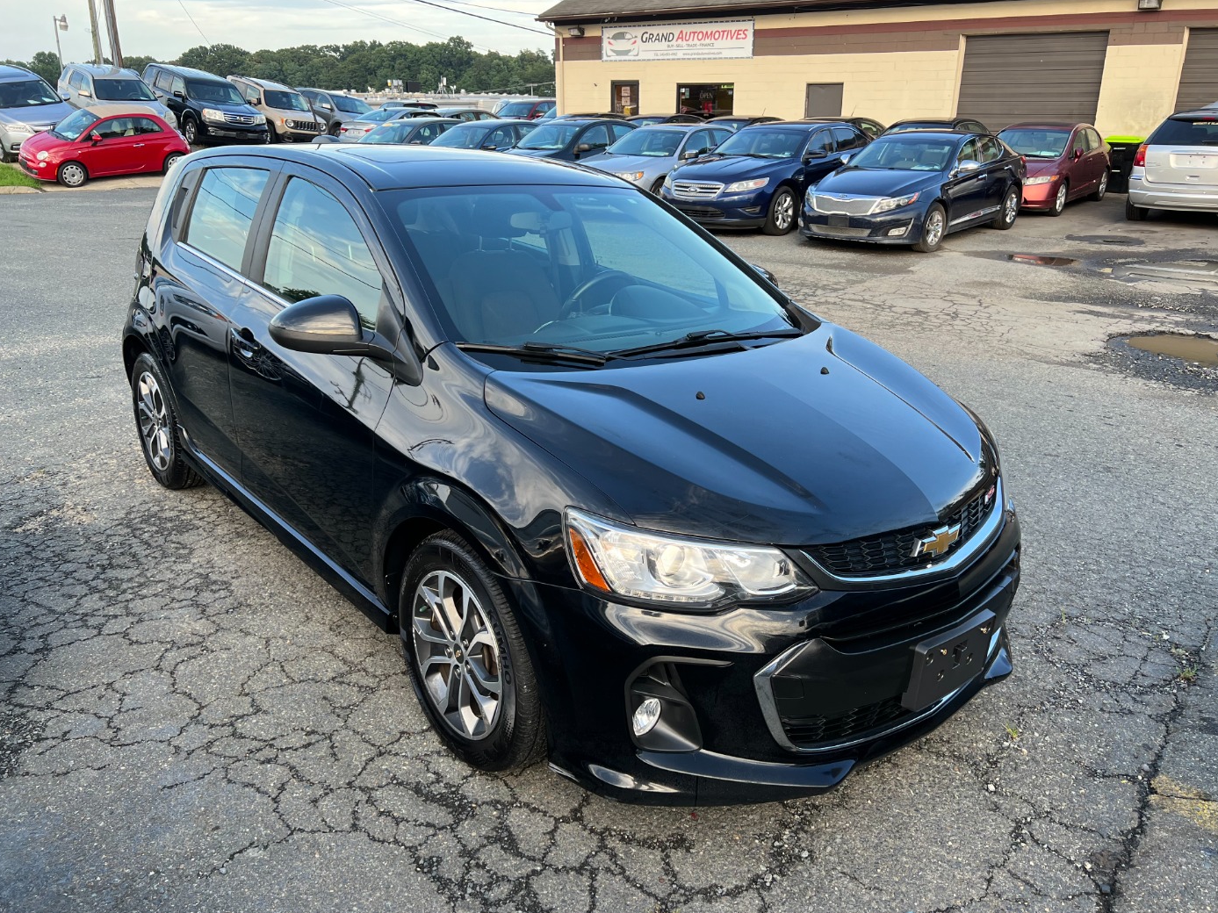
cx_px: 624
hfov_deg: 65.3
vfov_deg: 51.3
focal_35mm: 27
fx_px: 950
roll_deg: +1.6
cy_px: 458
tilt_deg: -20.8
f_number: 1.5
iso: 50
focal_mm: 5.7
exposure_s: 1/397
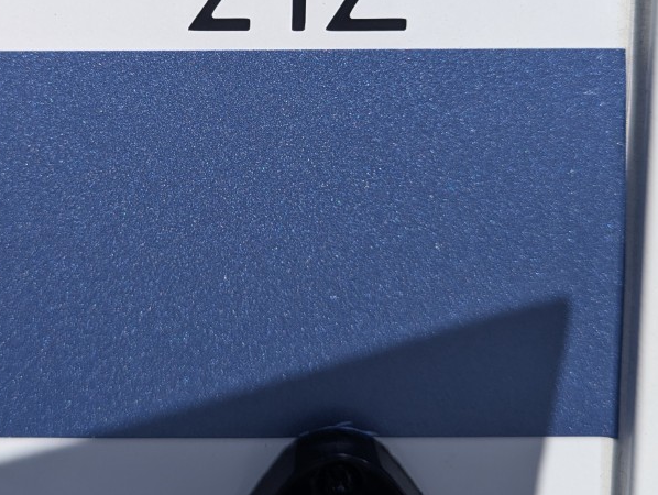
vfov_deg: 25.8
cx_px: 240
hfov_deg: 34.1
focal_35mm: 56
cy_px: 114
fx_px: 1066
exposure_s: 1/4049
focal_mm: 6.81
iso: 65
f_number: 1.85
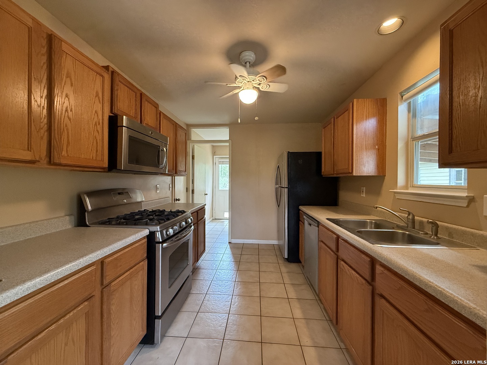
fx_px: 197
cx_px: 244
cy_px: 182
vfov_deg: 85.7
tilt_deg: -0.7
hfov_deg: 102.1
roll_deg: -1.2
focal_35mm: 14
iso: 640
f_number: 2.2
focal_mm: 2.22
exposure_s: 1/120
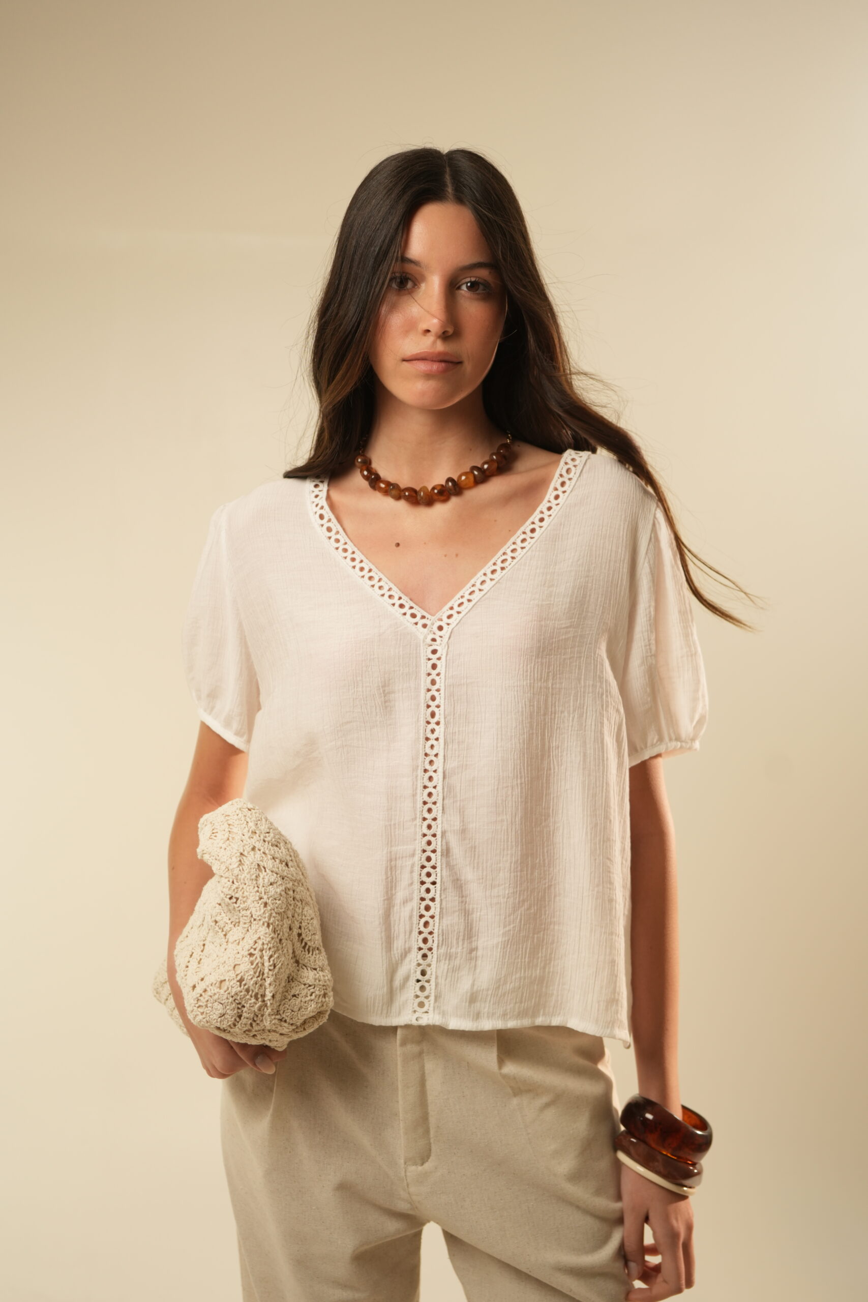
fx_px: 1808
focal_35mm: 50
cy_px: 651
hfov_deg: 27.0
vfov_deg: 39.6
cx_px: 434
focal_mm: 50
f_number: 3.5
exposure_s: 1/125
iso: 500
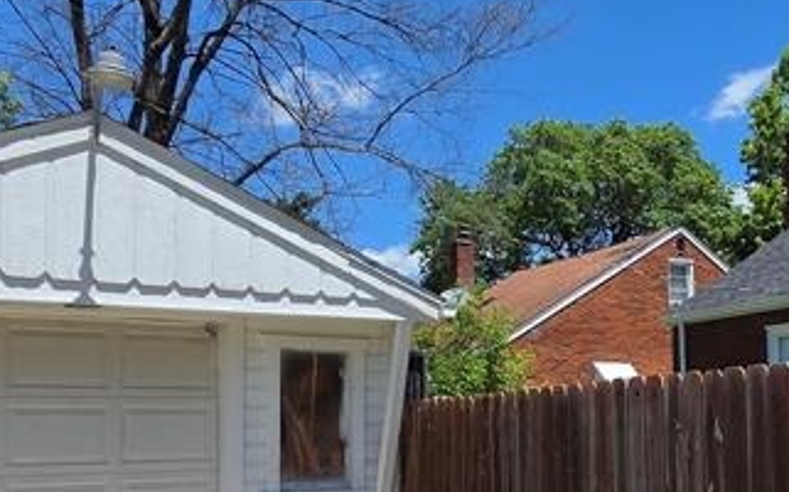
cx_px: 614
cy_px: 396
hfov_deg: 43.5
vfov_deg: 28.5
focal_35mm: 44
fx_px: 945
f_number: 2.2
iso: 100
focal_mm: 2.2
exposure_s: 1/3913
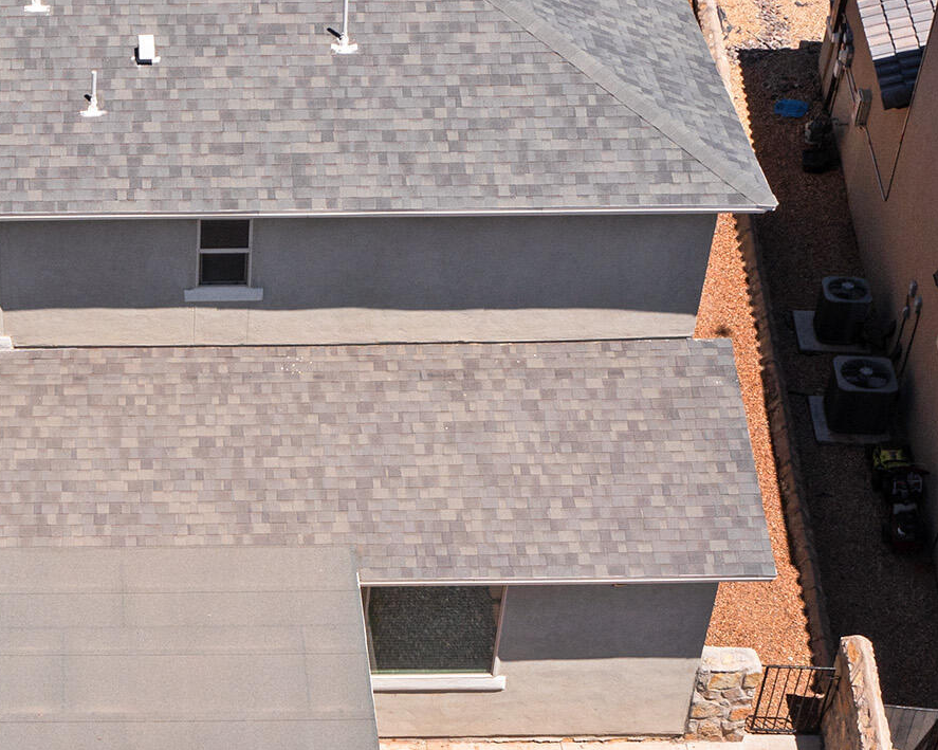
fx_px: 2220
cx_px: 58
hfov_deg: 23.1
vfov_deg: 18.9
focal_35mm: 80
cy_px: 645
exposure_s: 1/800
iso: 100
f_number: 6.3
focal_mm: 10.26
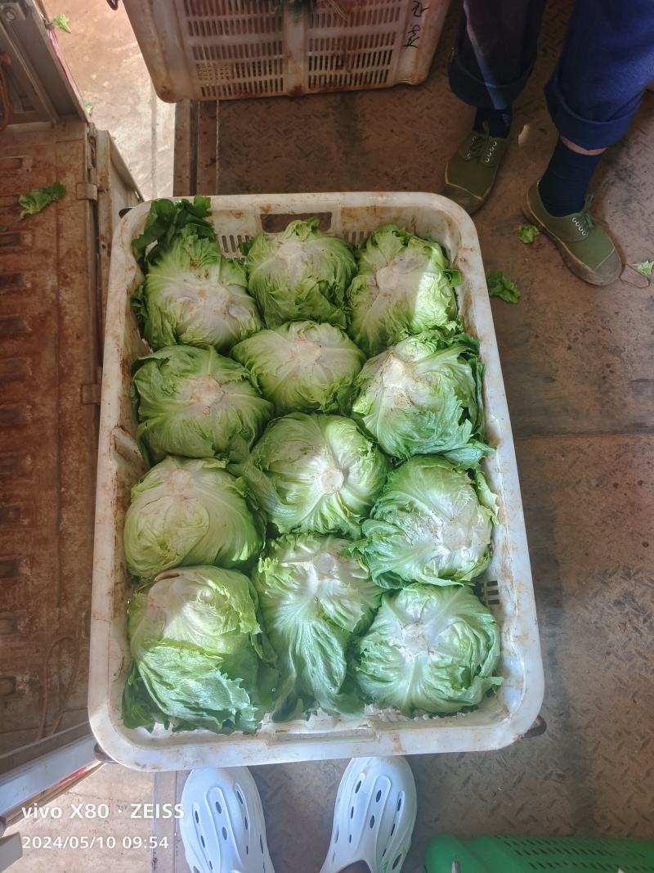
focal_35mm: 23
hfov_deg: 58.9
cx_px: 327
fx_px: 580
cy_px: 436
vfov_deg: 73.9
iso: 383
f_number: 1.75
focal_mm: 5.5
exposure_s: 1/50
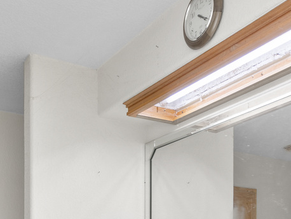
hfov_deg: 37.5
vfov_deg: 26.0
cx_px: 144
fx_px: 429
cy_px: 251
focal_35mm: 51
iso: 100
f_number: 5
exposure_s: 1/125
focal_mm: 10
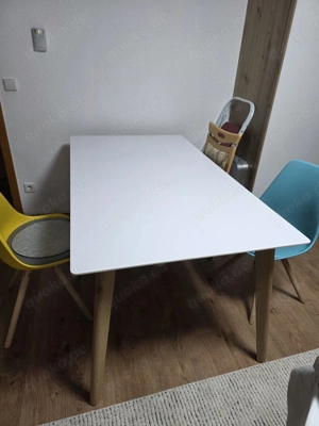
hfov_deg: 58.9
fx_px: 283
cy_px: 213
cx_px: 160
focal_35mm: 23
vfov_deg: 73.9
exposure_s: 1/101
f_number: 1.7
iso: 200
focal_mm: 6.3
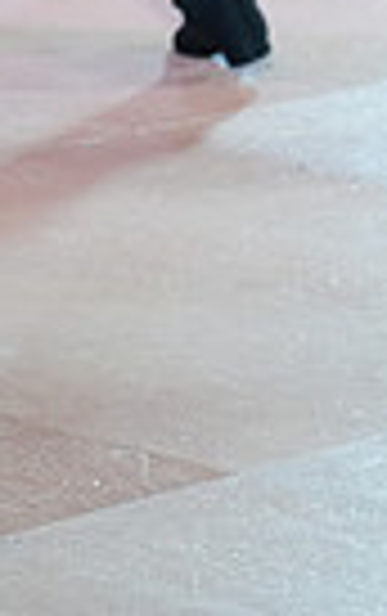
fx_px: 5434
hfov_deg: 4.0
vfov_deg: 6.3
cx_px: -475
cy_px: -634
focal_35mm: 323
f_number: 2.8
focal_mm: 75
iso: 1600
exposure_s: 1/500
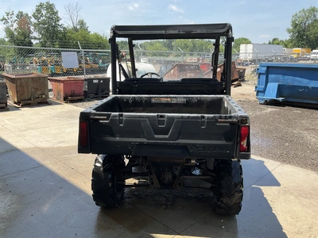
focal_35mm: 29
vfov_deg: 48.2
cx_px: 159
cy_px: 119
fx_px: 266
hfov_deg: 61.7
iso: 25
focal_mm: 3
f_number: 1.8
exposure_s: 1/792
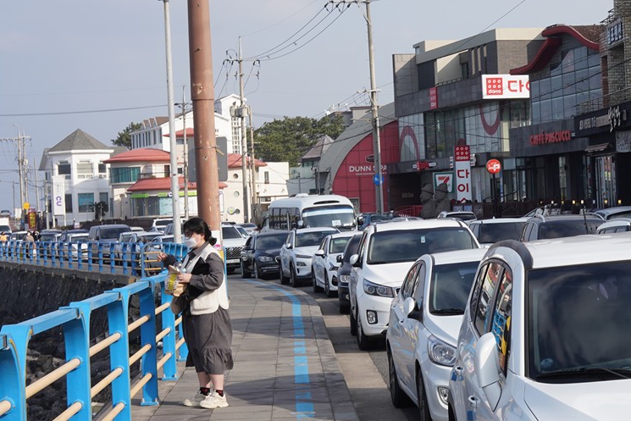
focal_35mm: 94
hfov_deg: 21.3
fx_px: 1648
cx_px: 526
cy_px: 202
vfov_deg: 14.6
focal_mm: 35
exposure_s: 1/100
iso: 100
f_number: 11
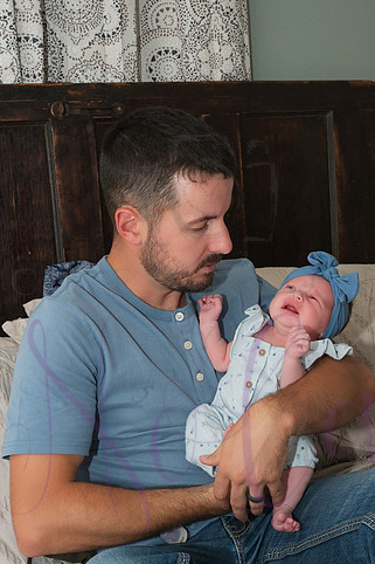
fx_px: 829
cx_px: 212
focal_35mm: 53
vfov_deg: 37.4
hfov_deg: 25.5
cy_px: 336
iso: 800
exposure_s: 1/320
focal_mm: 44
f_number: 14
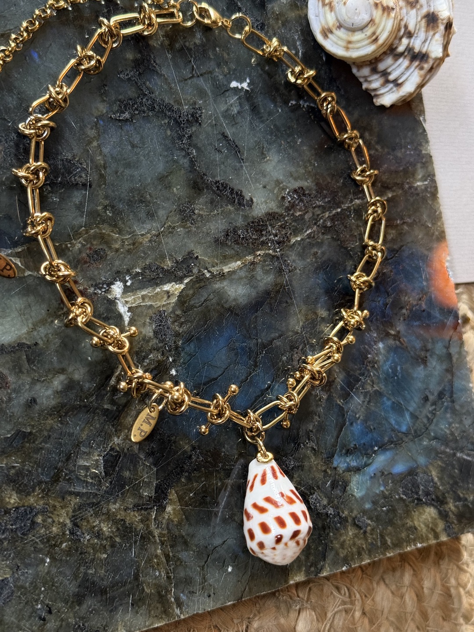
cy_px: 316
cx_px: 237
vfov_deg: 39.7
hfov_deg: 30.3
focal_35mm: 48
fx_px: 876
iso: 250
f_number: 1.78
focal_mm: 6.76
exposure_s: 1/50
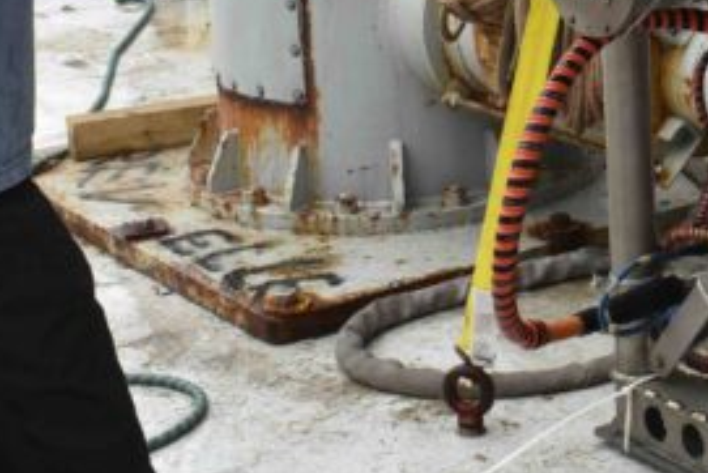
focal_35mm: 102
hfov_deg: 19.0
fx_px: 2007
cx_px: 818
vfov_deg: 13.0
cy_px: -150
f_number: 8
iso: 100
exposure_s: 1/250
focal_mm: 18
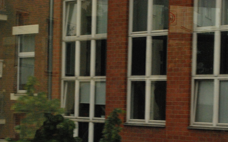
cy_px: 113
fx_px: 671
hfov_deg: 19.2
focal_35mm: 108
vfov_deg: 12.1
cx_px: 153
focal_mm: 46
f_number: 11
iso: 1600
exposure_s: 1/320
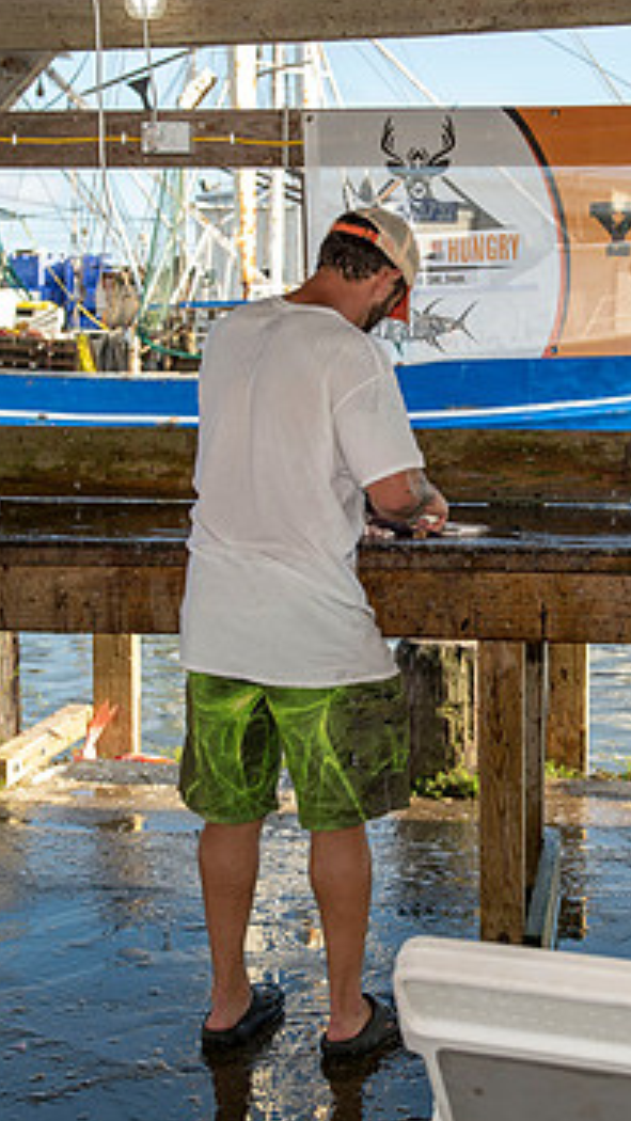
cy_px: 570
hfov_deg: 18.2
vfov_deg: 31.9
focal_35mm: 66
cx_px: 442
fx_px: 1962
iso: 50
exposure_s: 1/200
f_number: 4.5
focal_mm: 38
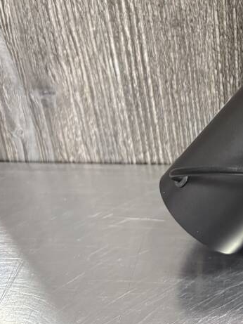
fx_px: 580
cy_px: 94
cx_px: 325
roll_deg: -0.5
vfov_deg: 30.8
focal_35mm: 62
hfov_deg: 21.2
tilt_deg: -28.3
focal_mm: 5.96
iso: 200
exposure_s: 1/60
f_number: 1.6
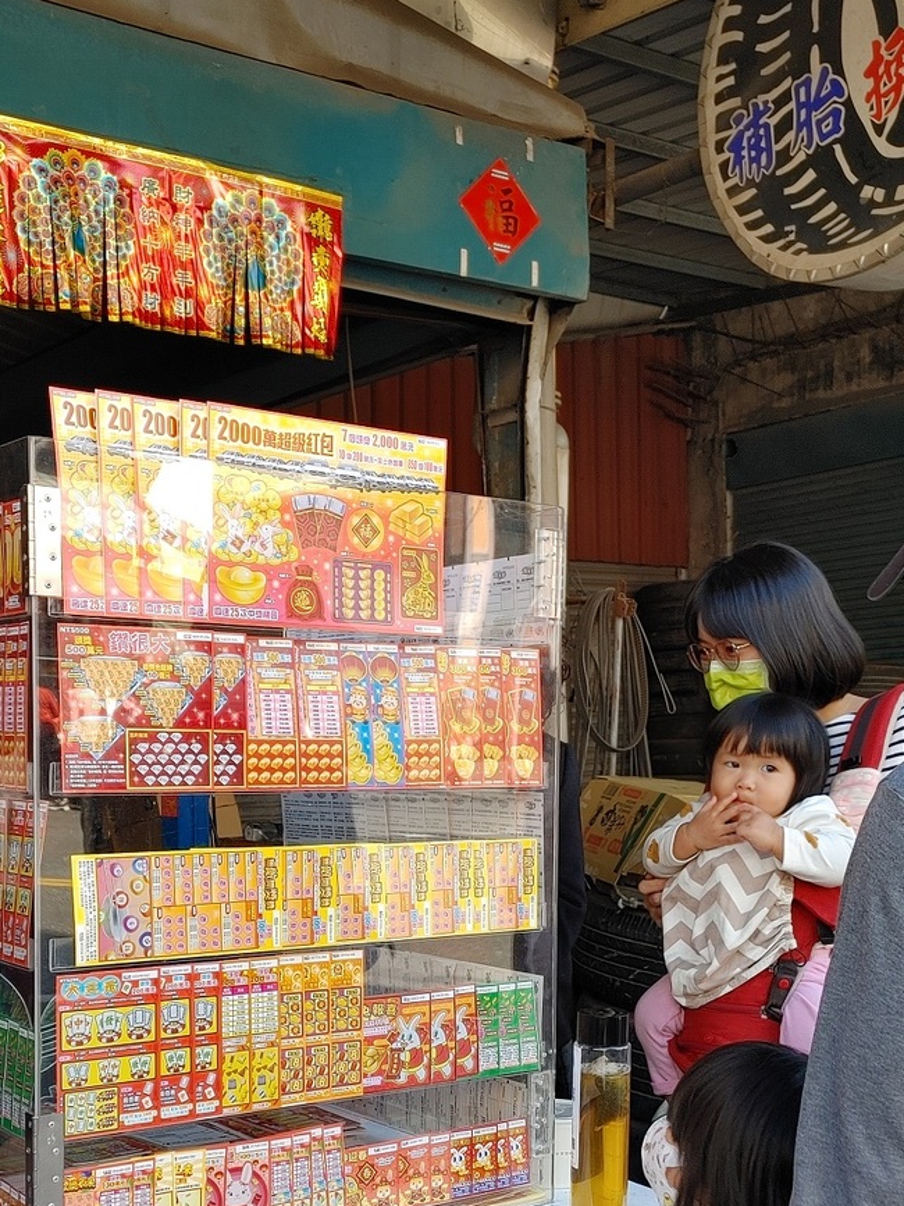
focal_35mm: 45
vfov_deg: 41.2
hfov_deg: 32.2
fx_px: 1567
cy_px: 857
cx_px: 440
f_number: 1.8
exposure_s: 1/166
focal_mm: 4.81
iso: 50
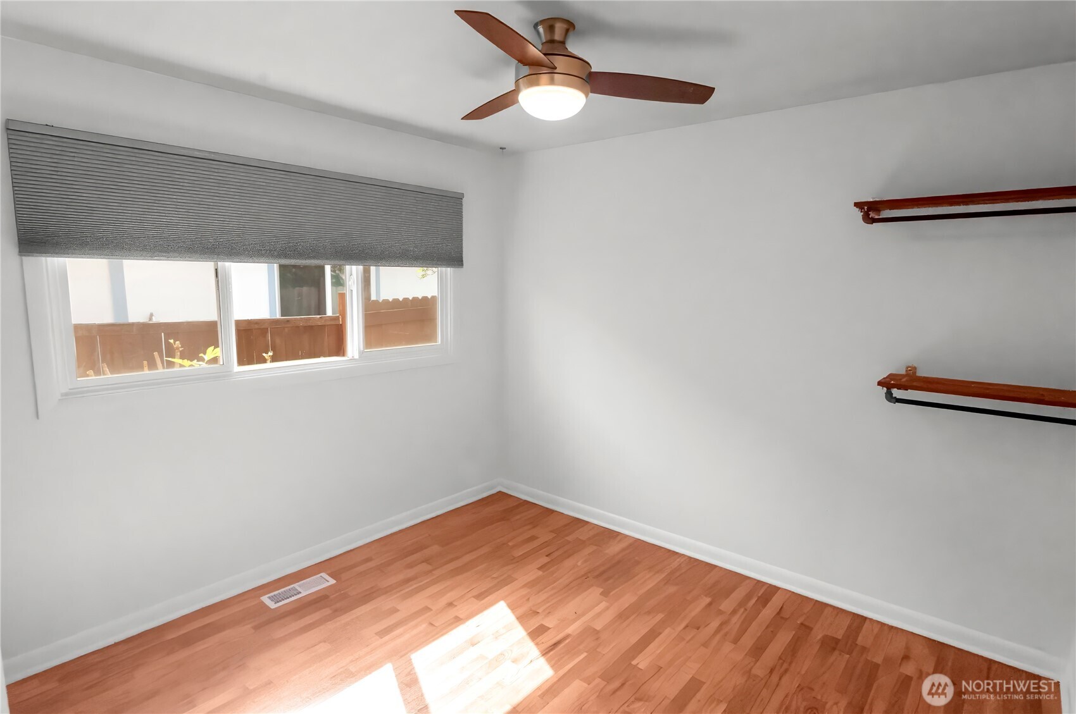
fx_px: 582
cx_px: 538
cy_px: 357
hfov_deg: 85.5
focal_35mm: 20
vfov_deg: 63.1
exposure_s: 1/400
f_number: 10
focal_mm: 13
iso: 3200
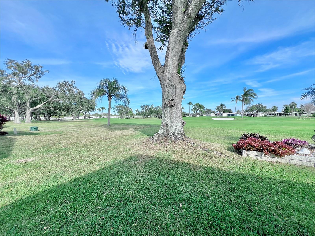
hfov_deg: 106.2
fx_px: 118
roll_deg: +0.4
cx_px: 158
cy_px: 118
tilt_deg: -0.5
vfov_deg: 89.9
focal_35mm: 13
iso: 32
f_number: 1.8
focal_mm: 1.57
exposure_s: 1/1393
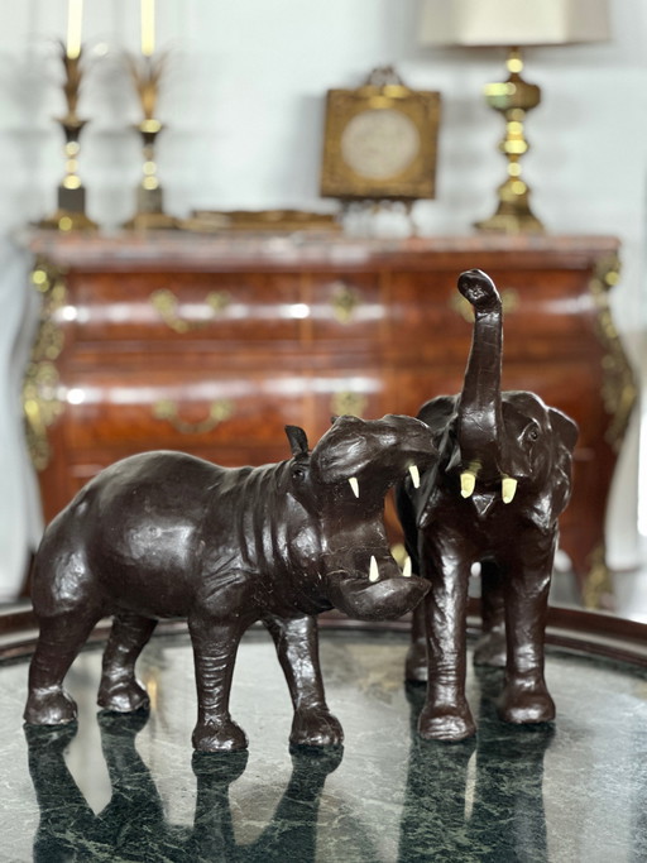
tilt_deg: -5.9
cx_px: 324
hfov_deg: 19.1
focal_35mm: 77
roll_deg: +0.4
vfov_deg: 25.3
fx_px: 1920
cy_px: 432
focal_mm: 9
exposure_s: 1/33
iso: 250
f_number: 2.8
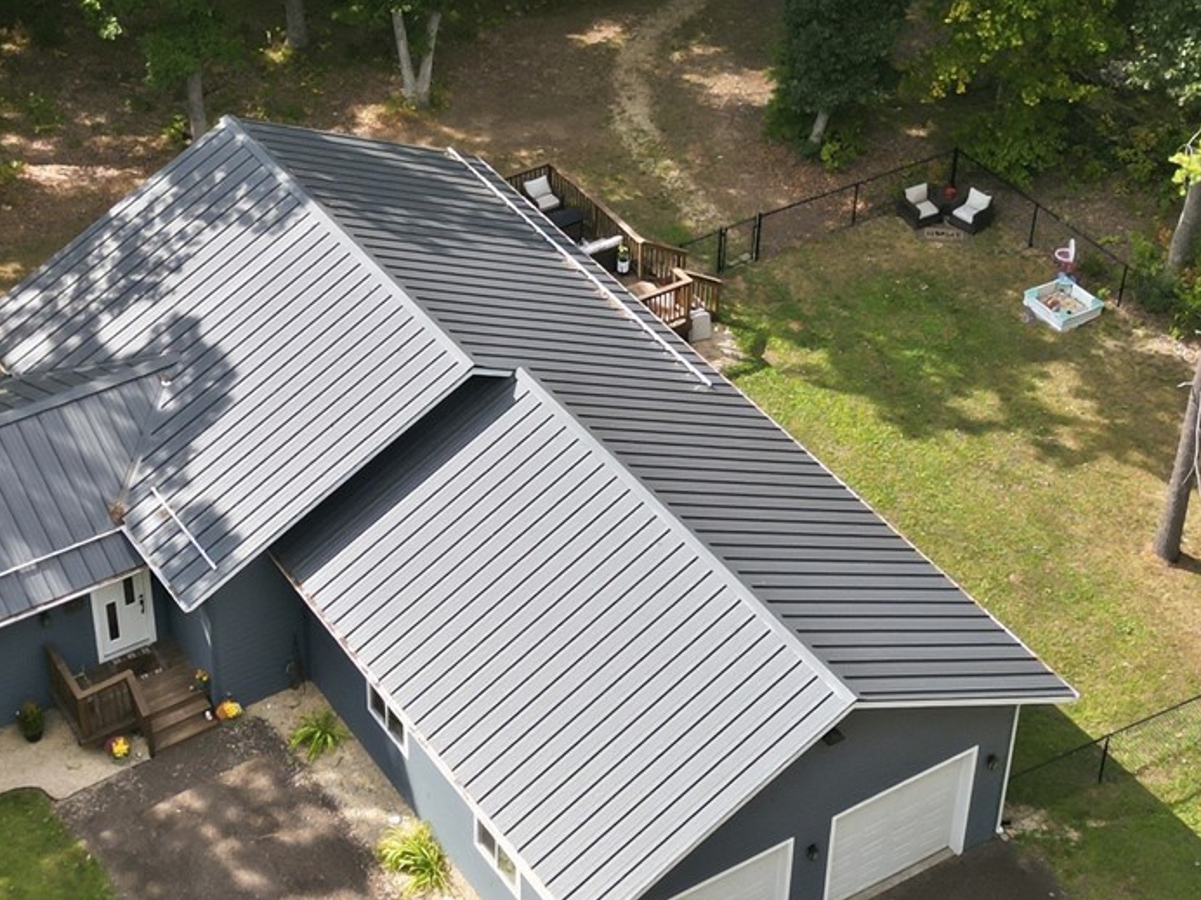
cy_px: 345
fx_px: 2463
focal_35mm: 71
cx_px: 535
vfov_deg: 20.7
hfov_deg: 27.4
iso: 120
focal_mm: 6.7
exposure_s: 1/160
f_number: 1.7
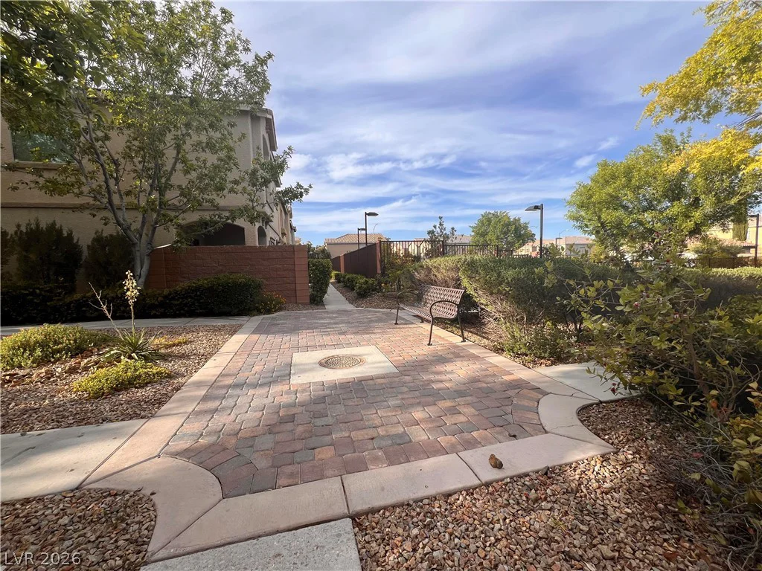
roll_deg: +1.6
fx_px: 286
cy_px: 286
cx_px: 381
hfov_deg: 106.2
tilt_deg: -5.7
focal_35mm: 13
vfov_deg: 89.9
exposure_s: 1/1074
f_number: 1.8
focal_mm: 1.57
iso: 32
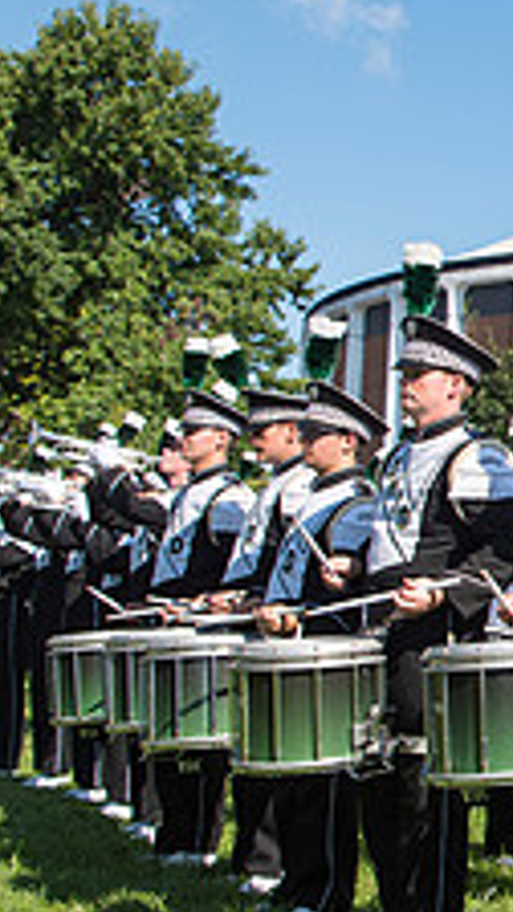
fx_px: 1572
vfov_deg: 32.4
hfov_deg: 15.2
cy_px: 438
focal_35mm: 65
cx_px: 1010
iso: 200
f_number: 5.6
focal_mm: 24
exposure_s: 1/1250
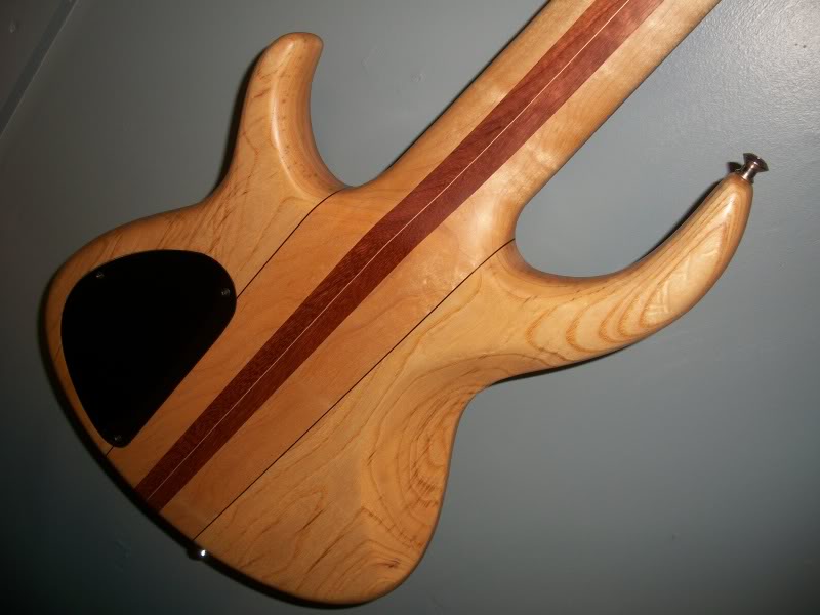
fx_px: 829
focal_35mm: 35
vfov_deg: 40.7
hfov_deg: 52.6
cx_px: 410
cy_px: 308
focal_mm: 6.3
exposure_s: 1/30
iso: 80
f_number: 3.1
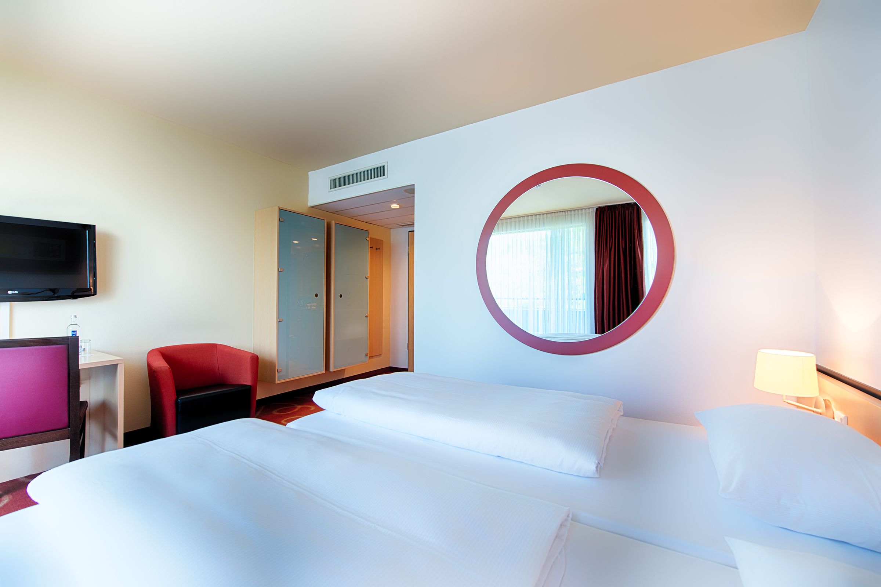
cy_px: 294
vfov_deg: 81.2
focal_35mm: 14
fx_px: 343
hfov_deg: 104.3
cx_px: 440
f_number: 8
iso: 100
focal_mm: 14
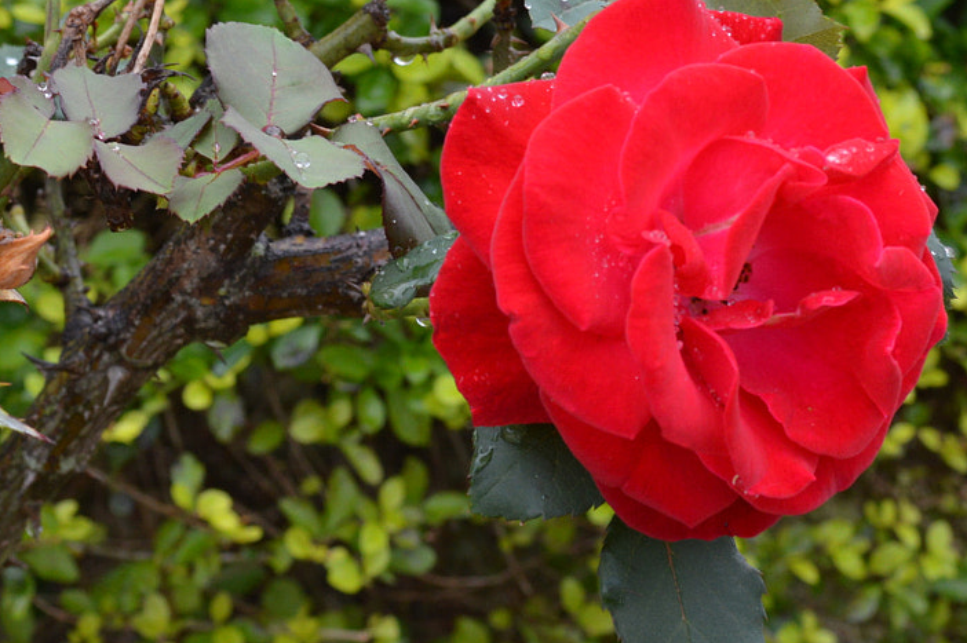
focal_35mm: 99
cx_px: 332
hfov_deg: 20.5
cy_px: 157
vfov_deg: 13.7
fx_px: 2661
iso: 400
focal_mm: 29
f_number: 7.1
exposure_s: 1/60
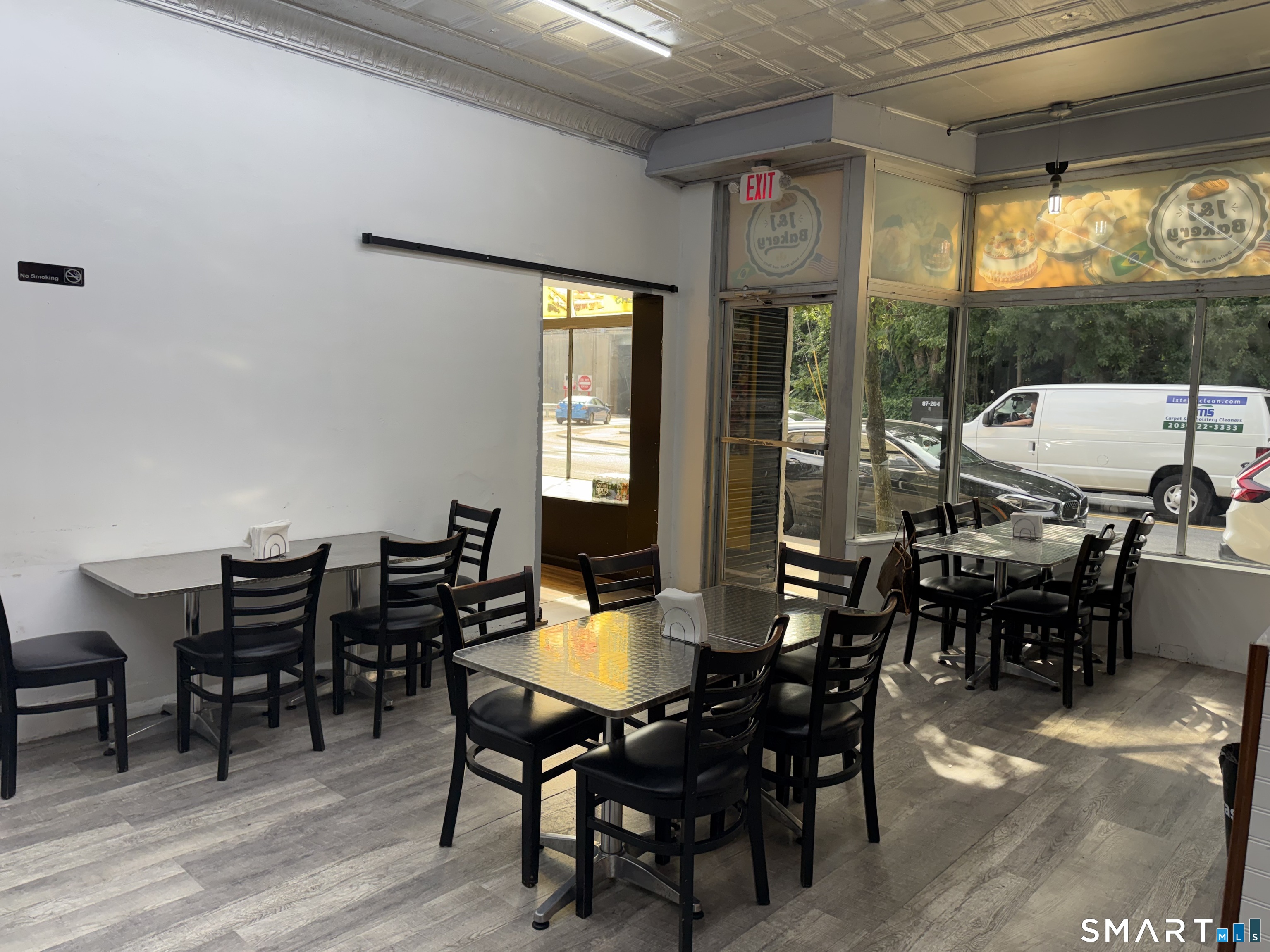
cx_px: 635
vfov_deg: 56.8
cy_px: 476
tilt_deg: -4.5
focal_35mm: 24
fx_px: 881
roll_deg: -1.4
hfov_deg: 71.6
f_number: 1.78
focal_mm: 6.76
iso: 100
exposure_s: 1/470
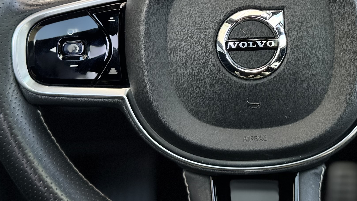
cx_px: 254
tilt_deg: -22.2
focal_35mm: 65
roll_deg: -0.3
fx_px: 615
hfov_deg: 31.9
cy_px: 22
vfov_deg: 18.2
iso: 80
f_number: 1.78
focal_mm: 6.76
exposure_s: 1/121
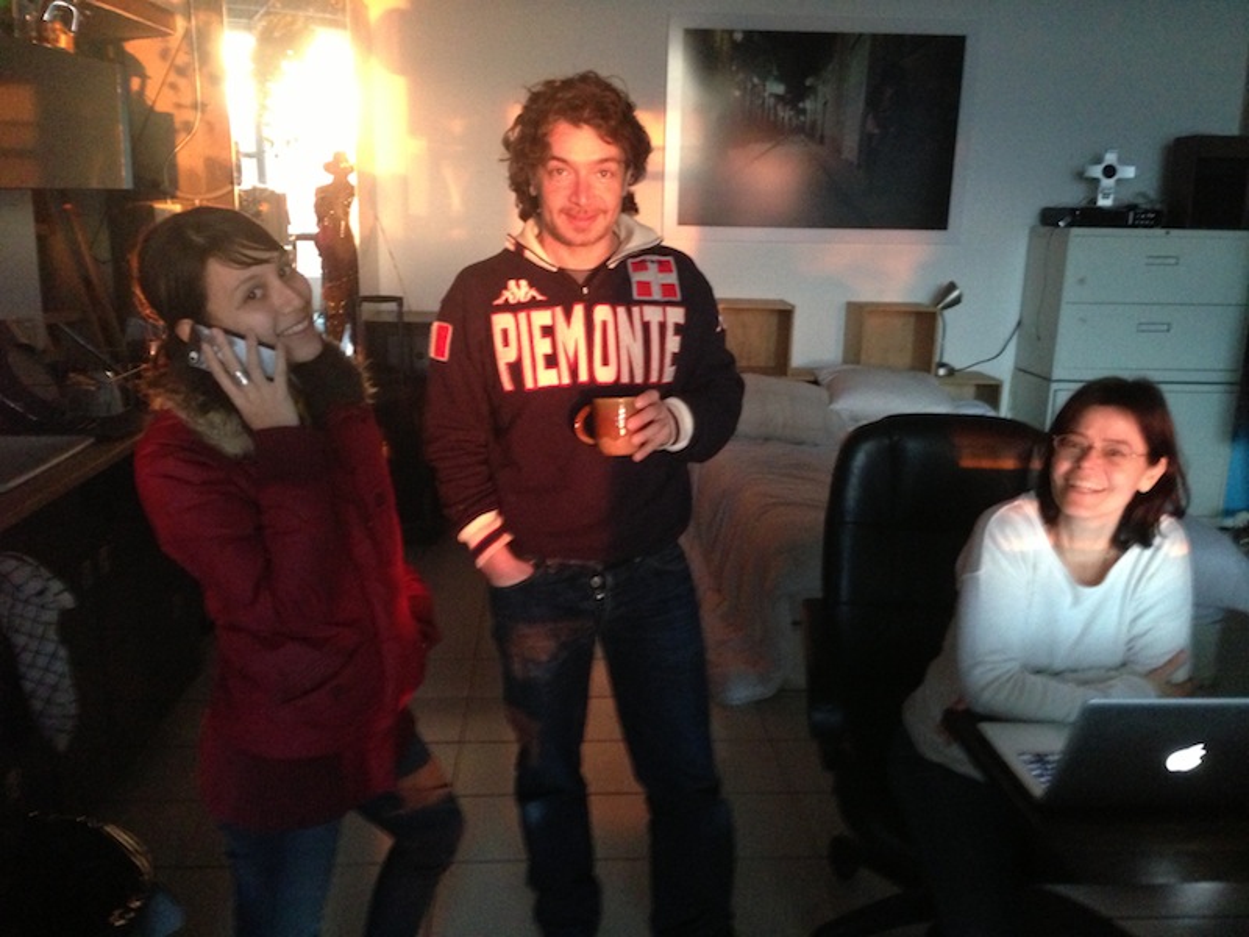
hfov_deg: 55.4
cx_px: 624
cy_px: 468
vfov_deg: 42.9
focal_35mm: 33
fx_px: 1191
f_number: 2.4
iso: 640
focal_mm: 4.13
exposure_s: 1/15
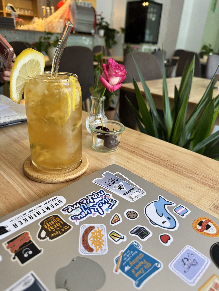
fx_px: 202
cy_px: 146
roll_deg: -4.1
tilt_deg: -25.8
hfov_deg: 56.8
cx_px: 110
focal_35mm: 24
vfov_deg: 71.6
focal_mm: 6.76
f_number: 1.78
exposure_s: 1/50
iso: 125
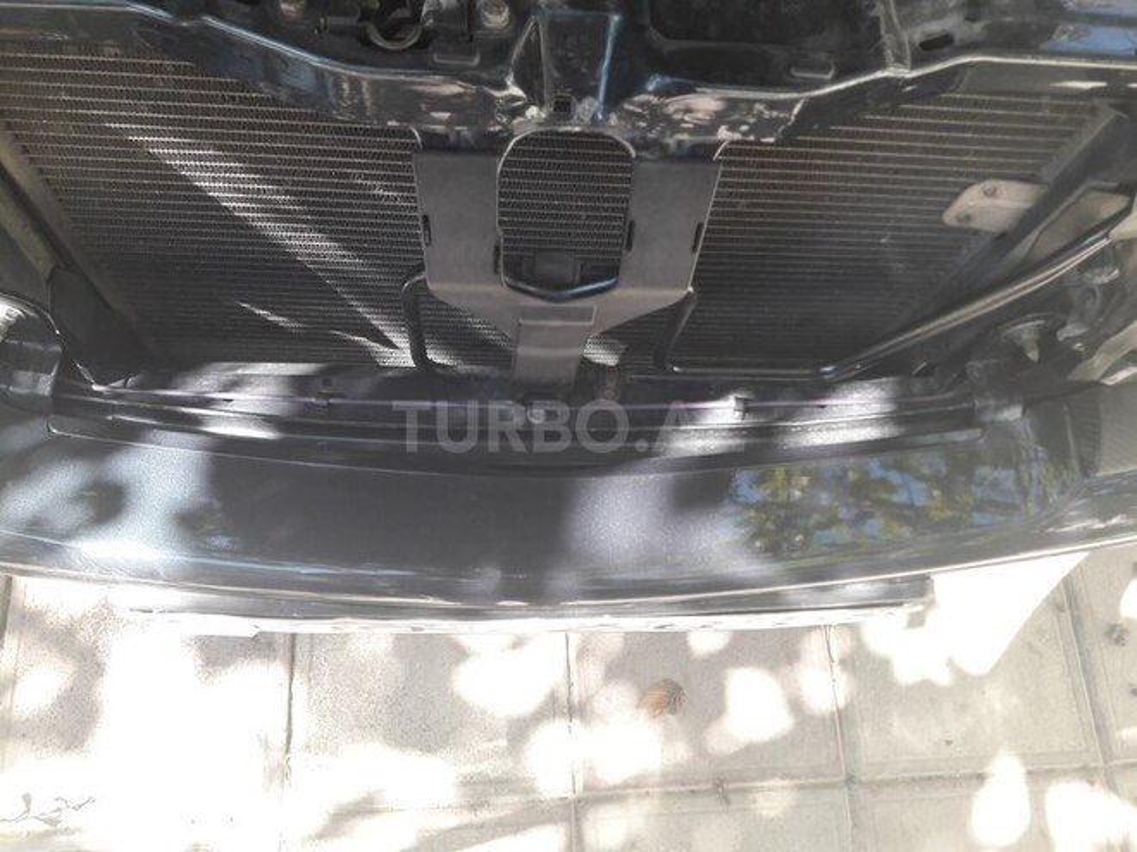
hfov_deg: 63.4
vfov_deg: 49.7
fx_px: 920
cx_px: 568
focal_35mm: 28
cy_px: 426
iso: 50
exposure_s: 1/100
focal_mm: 3.7
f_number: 1.9
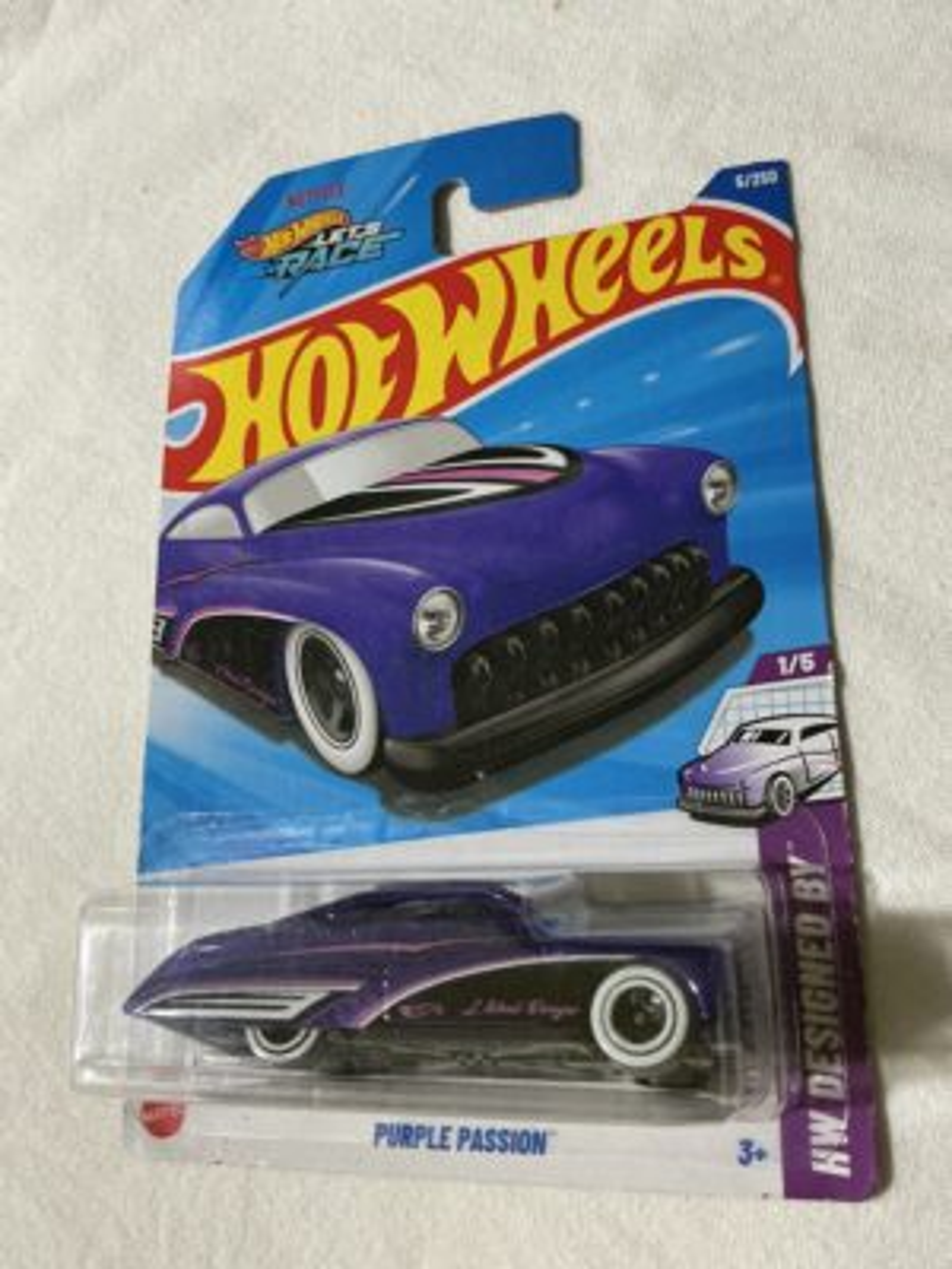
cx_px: 476
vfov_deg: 61.7
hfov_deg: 48.2
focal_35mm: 29
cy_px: 634
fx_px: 1063
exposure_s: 1/40
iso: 200
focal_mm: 3
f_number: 1.8
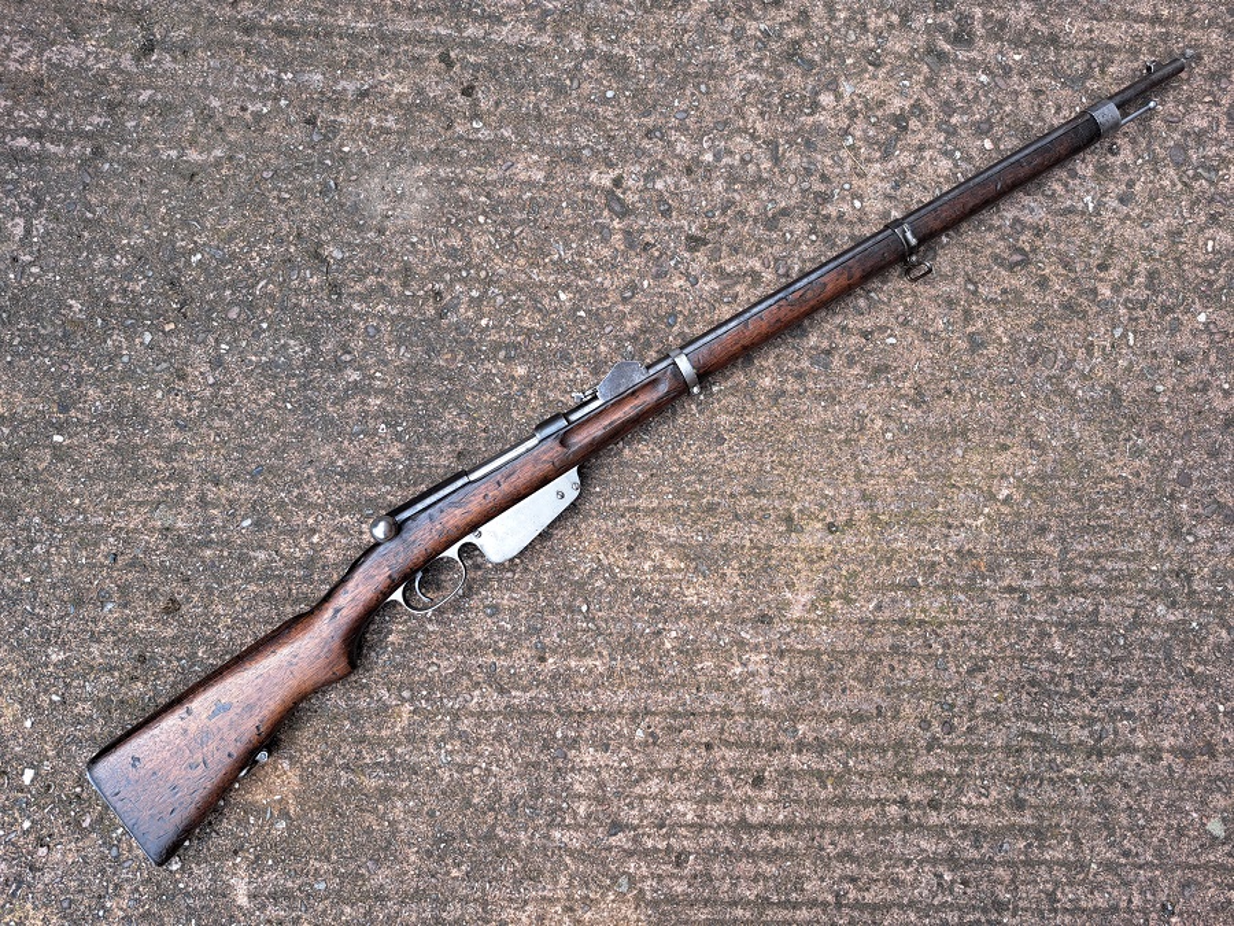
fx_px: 856
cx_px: 617
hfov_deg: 71.6
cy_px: 463
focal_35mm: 24
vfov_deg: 56.8
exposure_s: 1/158
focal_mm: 5.23
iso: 50
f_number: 1.8
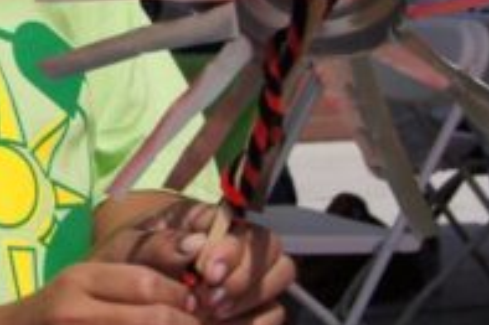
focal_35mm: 152
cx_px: -283
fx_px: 2063
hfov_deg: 12.7
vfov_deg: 8.9
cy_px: -55
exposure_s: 1/640
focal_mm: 26
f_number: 8
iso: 100
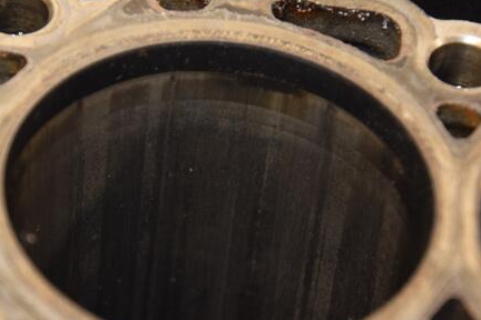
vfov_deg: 6.3
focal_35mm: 219
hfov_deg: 9.4
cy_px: 197
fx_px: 2922
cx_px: 189
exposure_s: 1/60
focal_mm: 105
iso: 800
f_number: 5.6
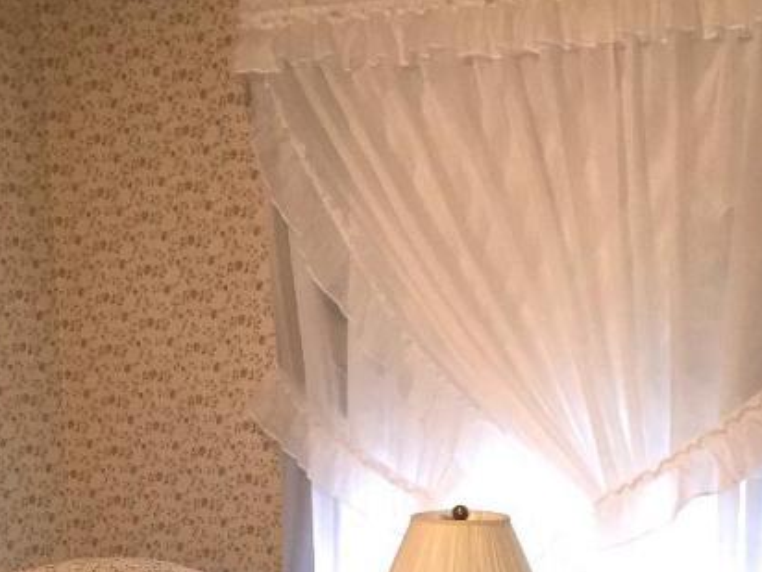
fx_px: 1585
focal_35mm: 72
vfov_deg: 19.2
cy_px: 705
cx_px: 631
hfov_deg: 26.4
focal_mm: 4.15
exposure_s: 1/30
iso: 160
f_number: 2.2
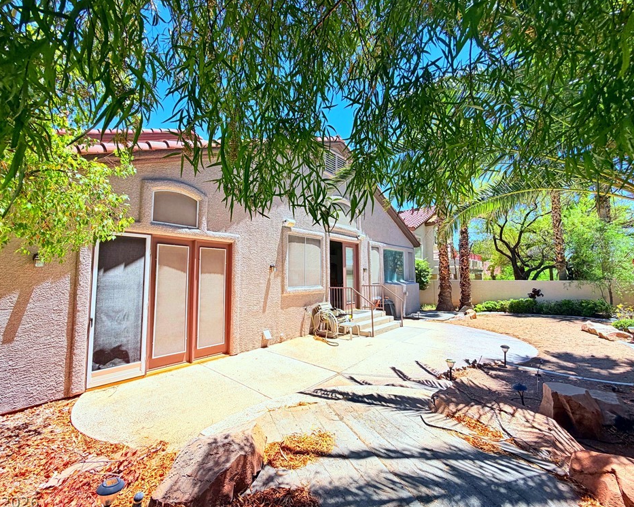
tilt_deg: +6.4
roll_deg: +1.0
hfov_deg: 96.8
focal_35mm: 15
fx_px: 281
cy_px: 252
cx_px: 312
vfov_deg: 84.0
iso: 20
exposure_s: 1/770
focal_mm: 2.22
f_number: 2.2
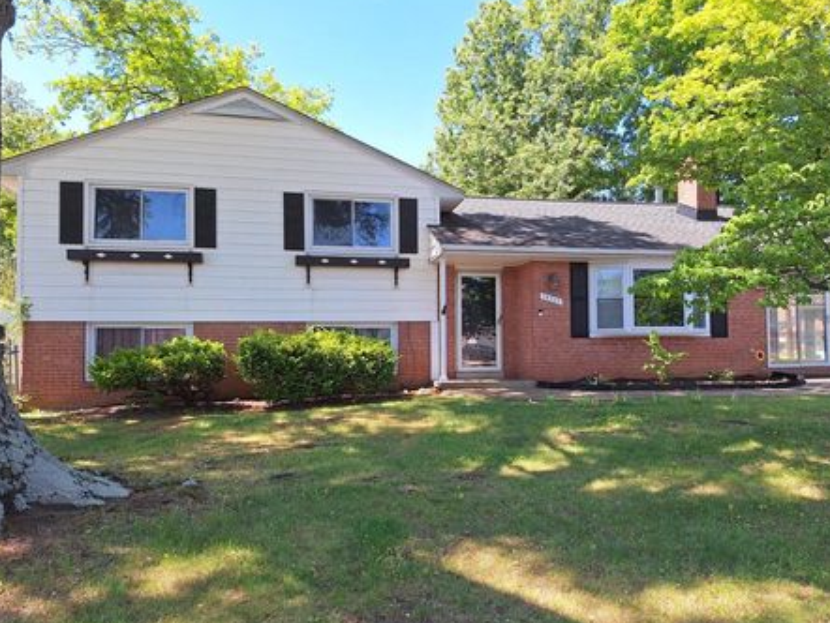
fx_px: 624
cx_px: 453
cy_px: 327
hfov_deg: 67.1
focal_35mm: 26
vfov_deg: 53.1
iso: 40
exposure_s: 1/693
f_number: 1.8
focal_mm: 5.54
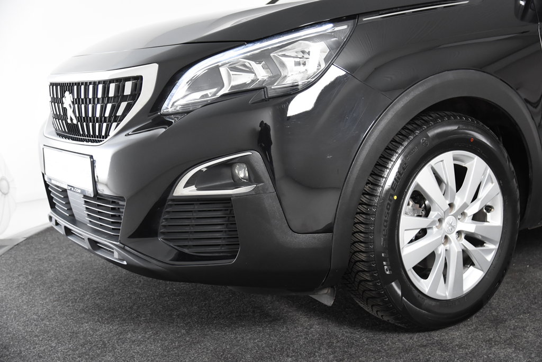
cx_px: 271
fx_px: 700
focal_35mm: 46
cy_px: 181
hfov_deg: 42.3
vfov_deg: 29.0
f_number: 4
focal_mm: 31
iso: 1600
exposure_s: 1/60
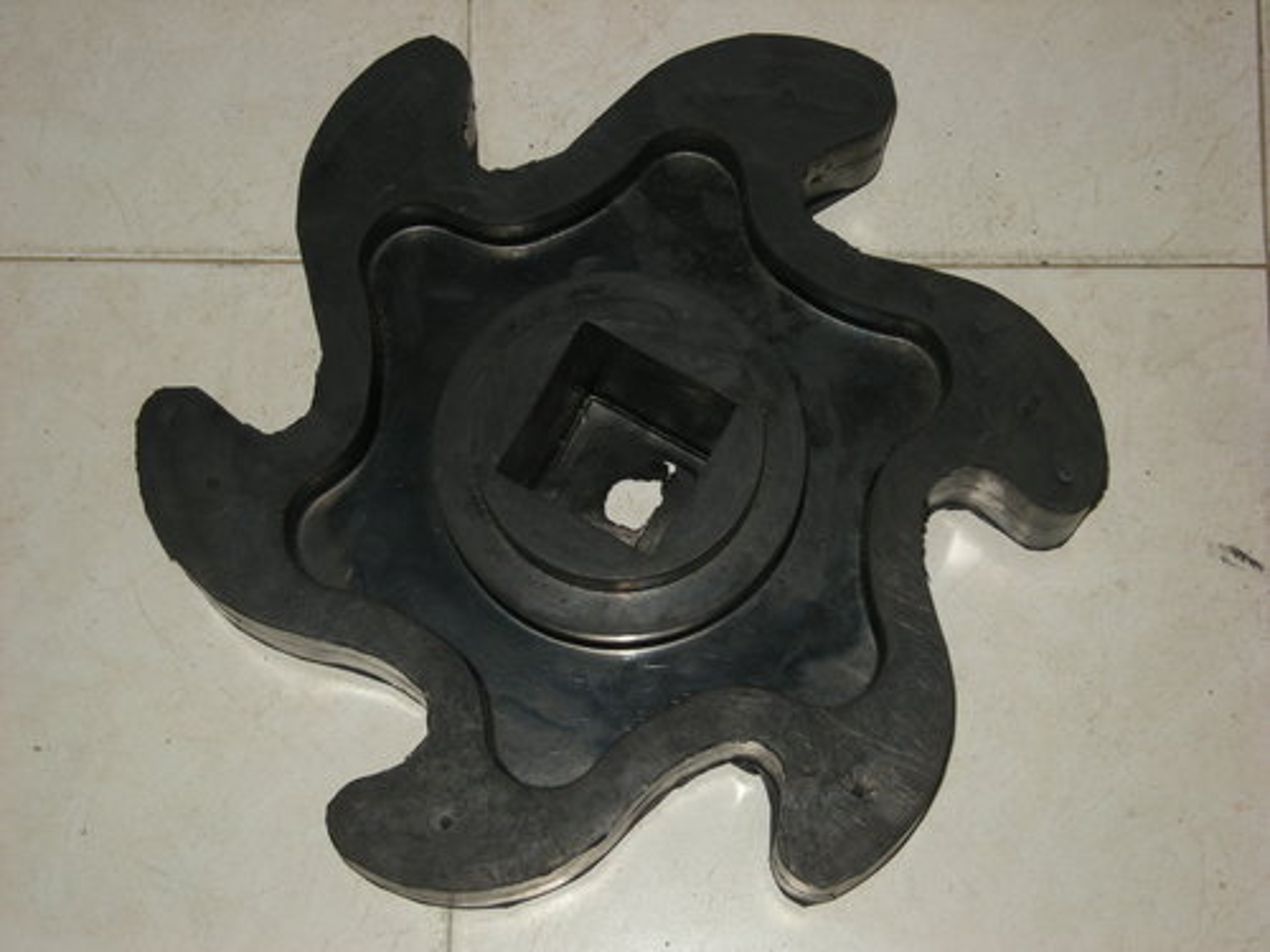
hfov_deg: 22.5
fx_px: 3192
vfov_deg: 17.0
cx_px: 635
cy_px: 476
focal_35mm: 87
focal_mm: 14.6
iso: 64
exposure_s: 1/60
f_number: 5.1
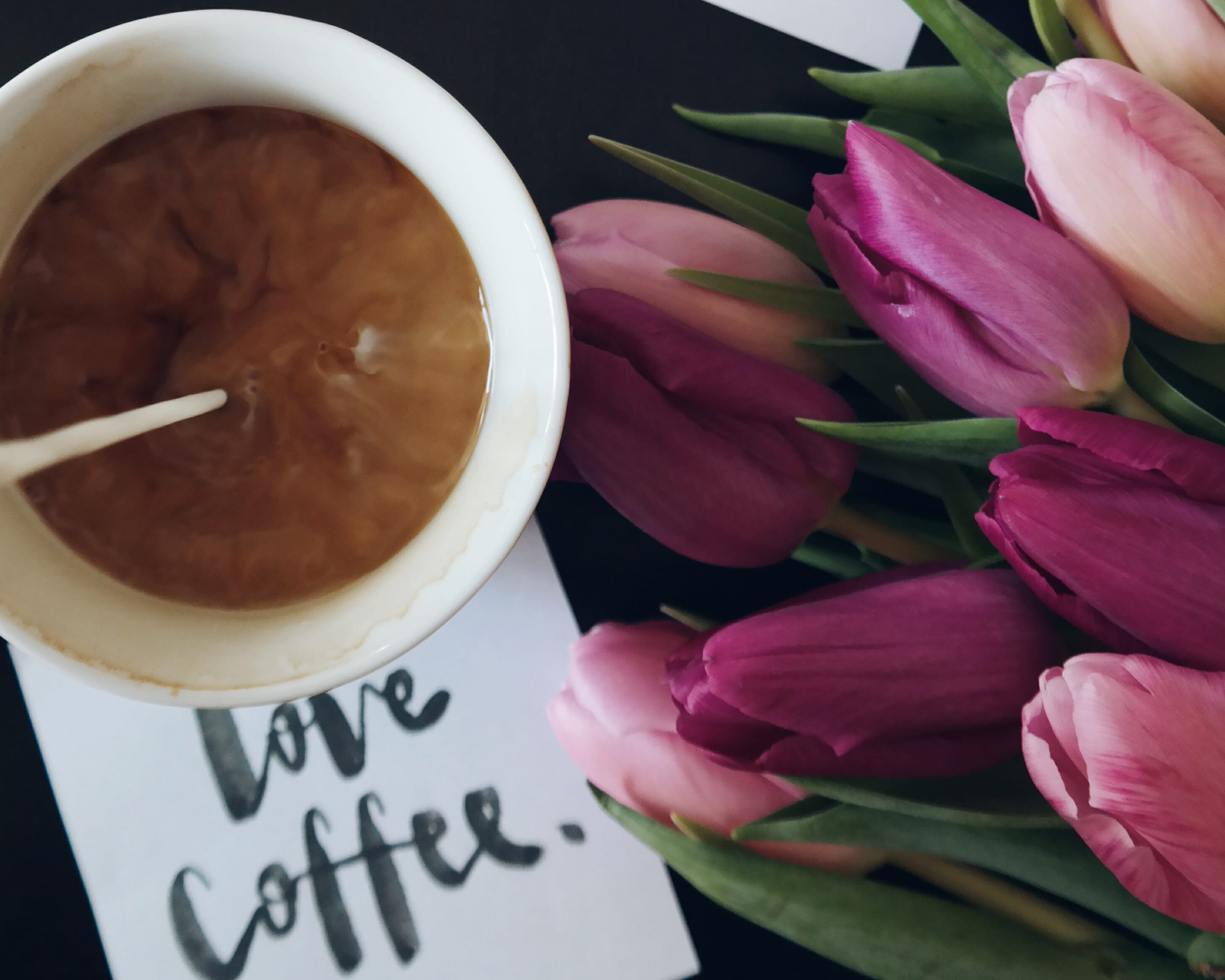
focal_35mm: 58
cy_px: 195
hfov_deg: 32.4
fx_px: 2103
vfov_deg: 25.8
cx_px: 494
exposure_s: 1/40
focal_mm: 22
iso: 800
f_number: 4
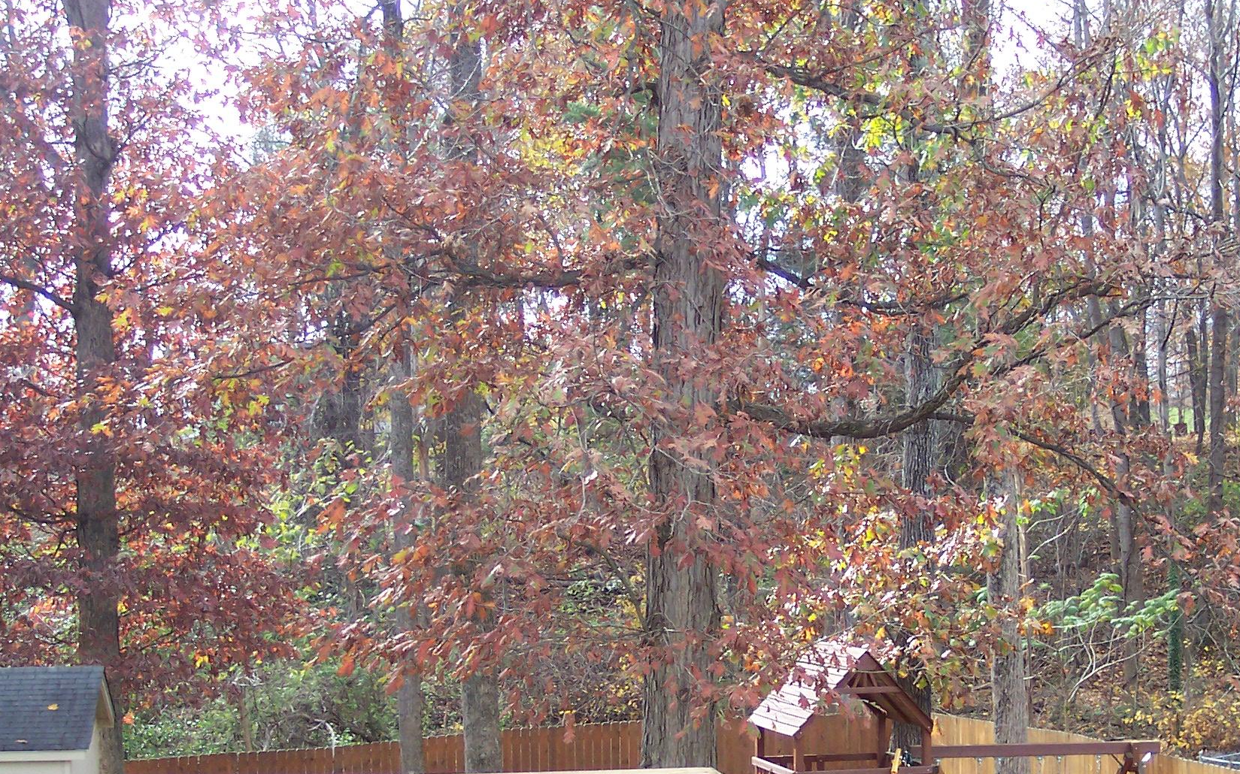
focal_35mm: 63
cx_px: 873
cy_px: 491
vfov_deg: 20.6
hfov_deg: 32.1
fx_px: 2129
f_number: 2.8
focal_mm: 8
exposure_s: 1/250
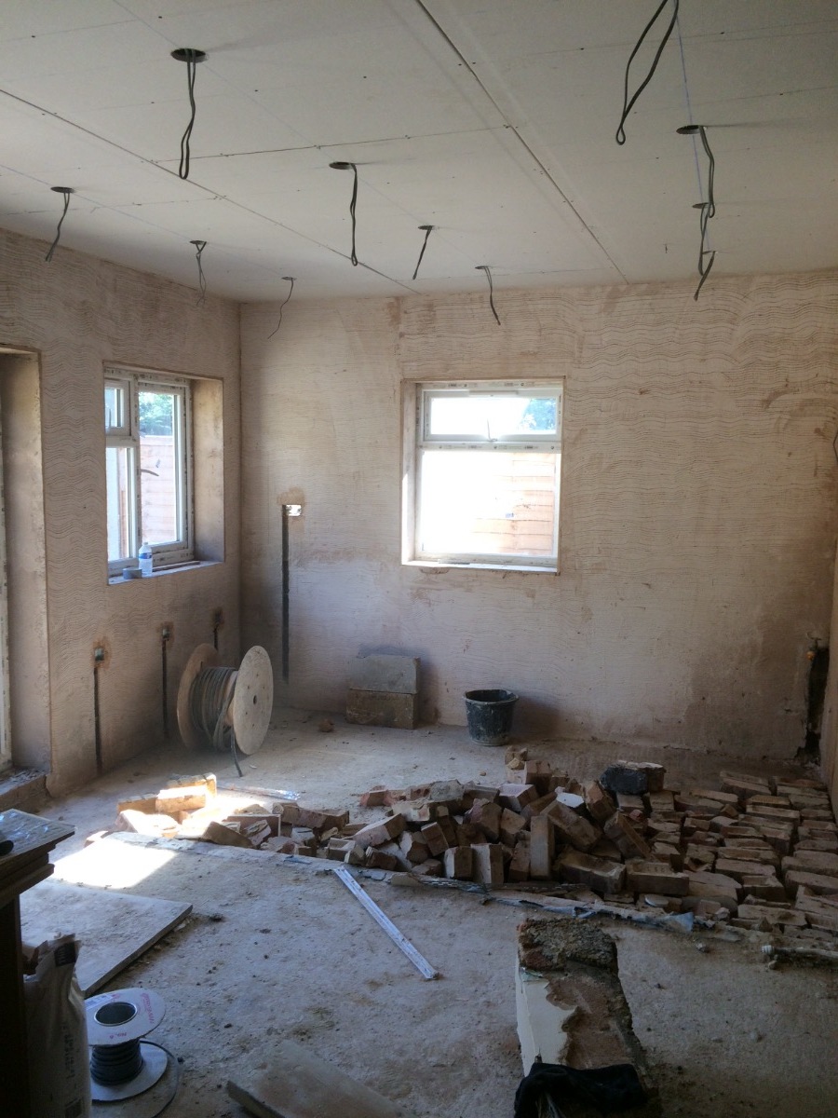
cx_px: 419
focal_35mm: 29
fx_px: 936
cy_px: 559
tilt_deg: -6.4
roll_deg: +0.2
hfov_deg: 48.2
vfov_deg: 61.7
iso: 50
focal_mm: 4.15
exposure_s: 1/100
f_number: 2.2
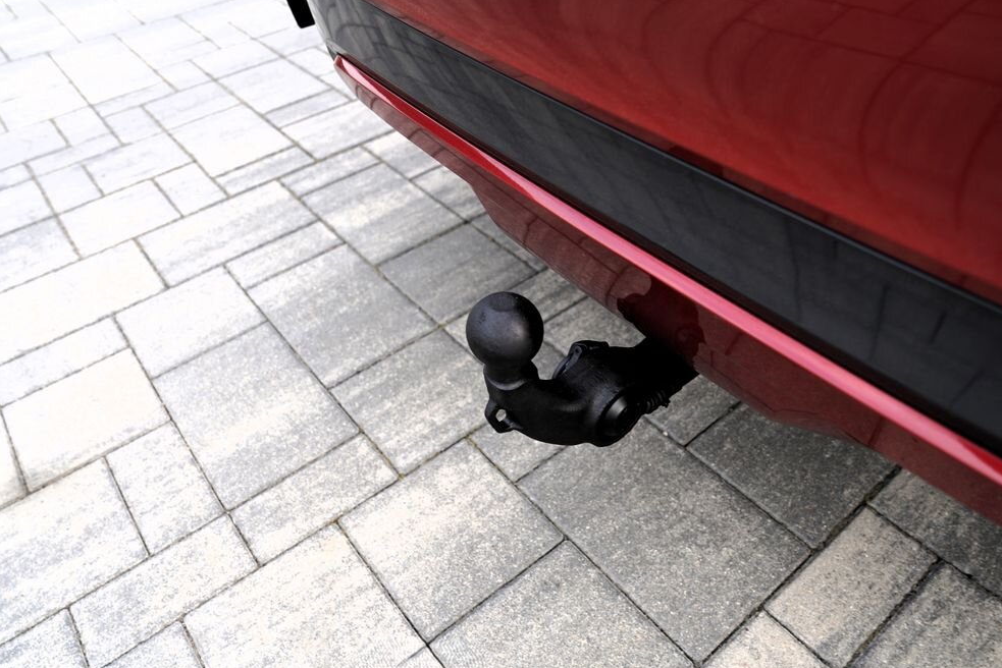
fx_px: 696
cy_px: 344
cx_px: 505
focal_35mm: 25
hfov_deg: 71.5
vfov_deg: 51.3
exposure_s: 1/100
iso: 100
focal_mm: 24
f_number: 5
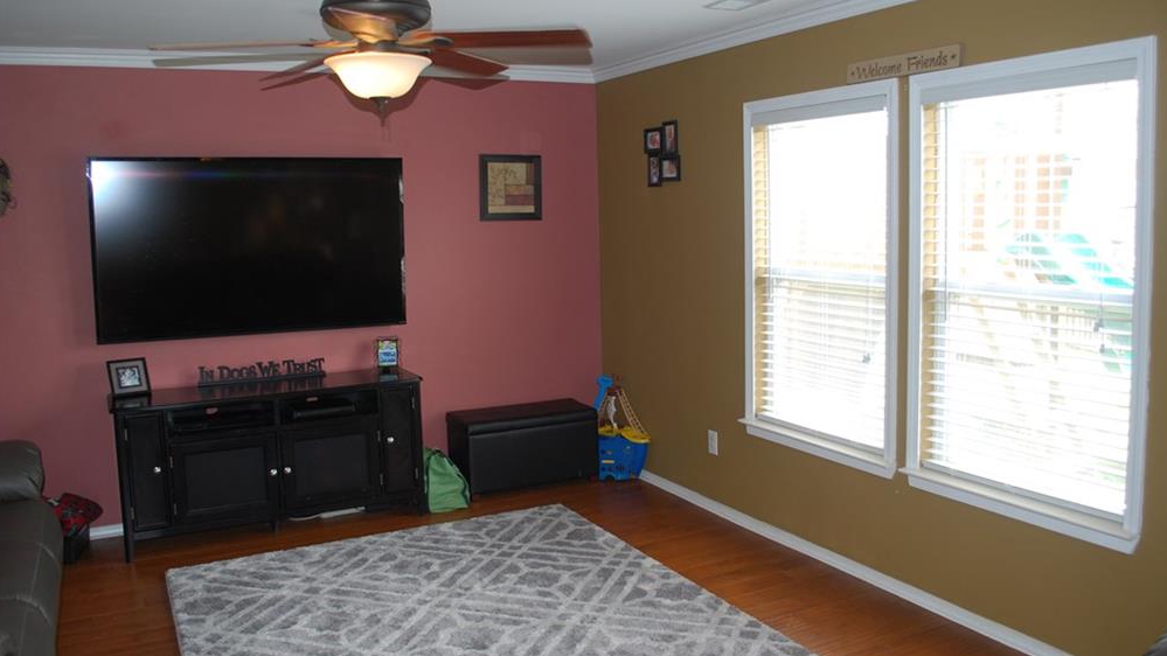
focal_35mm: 29
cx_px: 585
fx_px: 897
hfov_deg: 66.1
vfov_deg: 40.2
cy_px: 306
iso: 200
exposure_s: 1/60
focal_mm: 18
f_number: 3.8
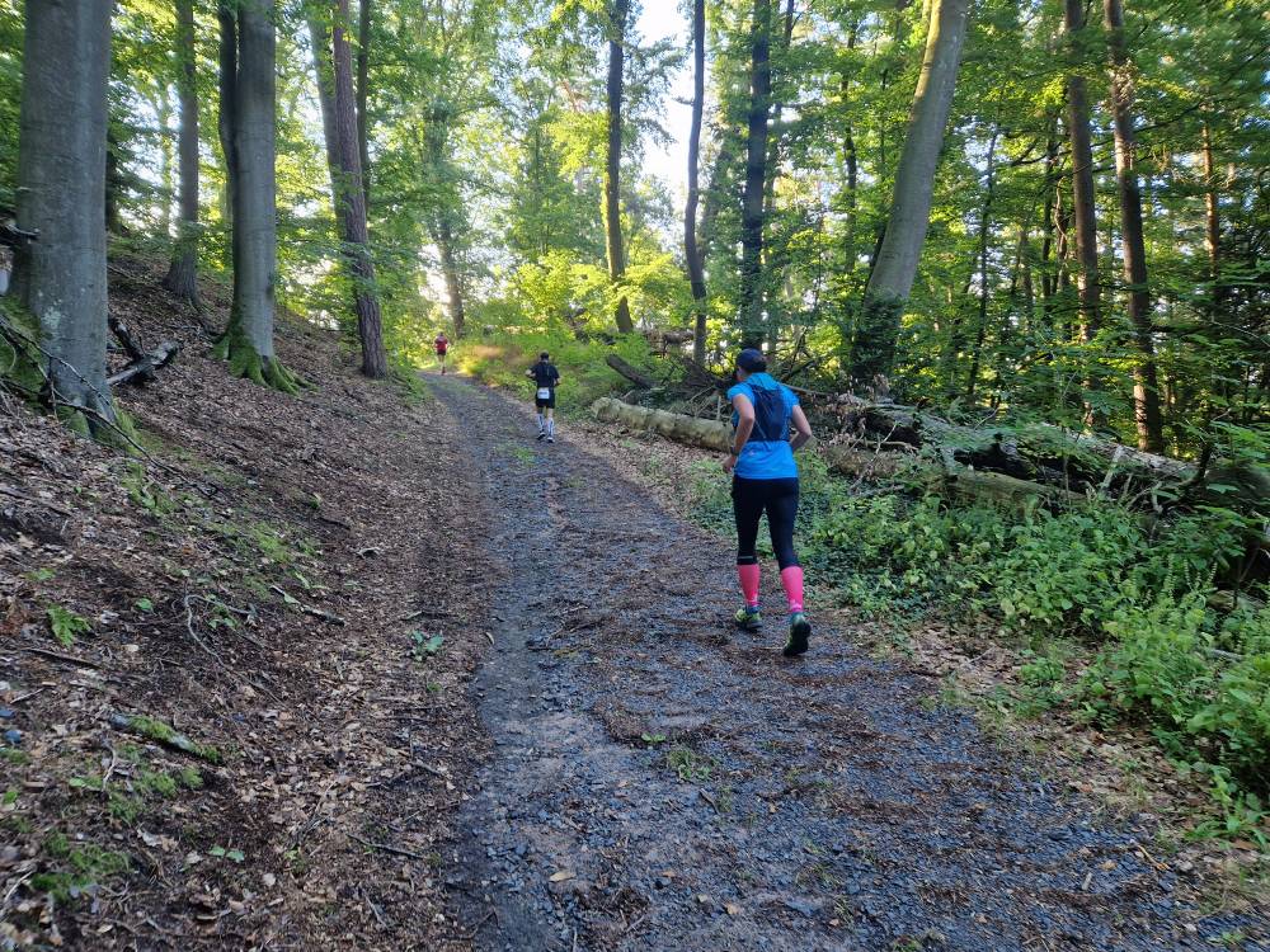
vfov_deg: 58.9
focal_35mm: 23
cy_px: 476
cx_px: 635
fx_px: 844
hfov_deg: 73.9
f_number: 1.8
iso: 160
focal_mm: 5.4
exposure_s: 1/100
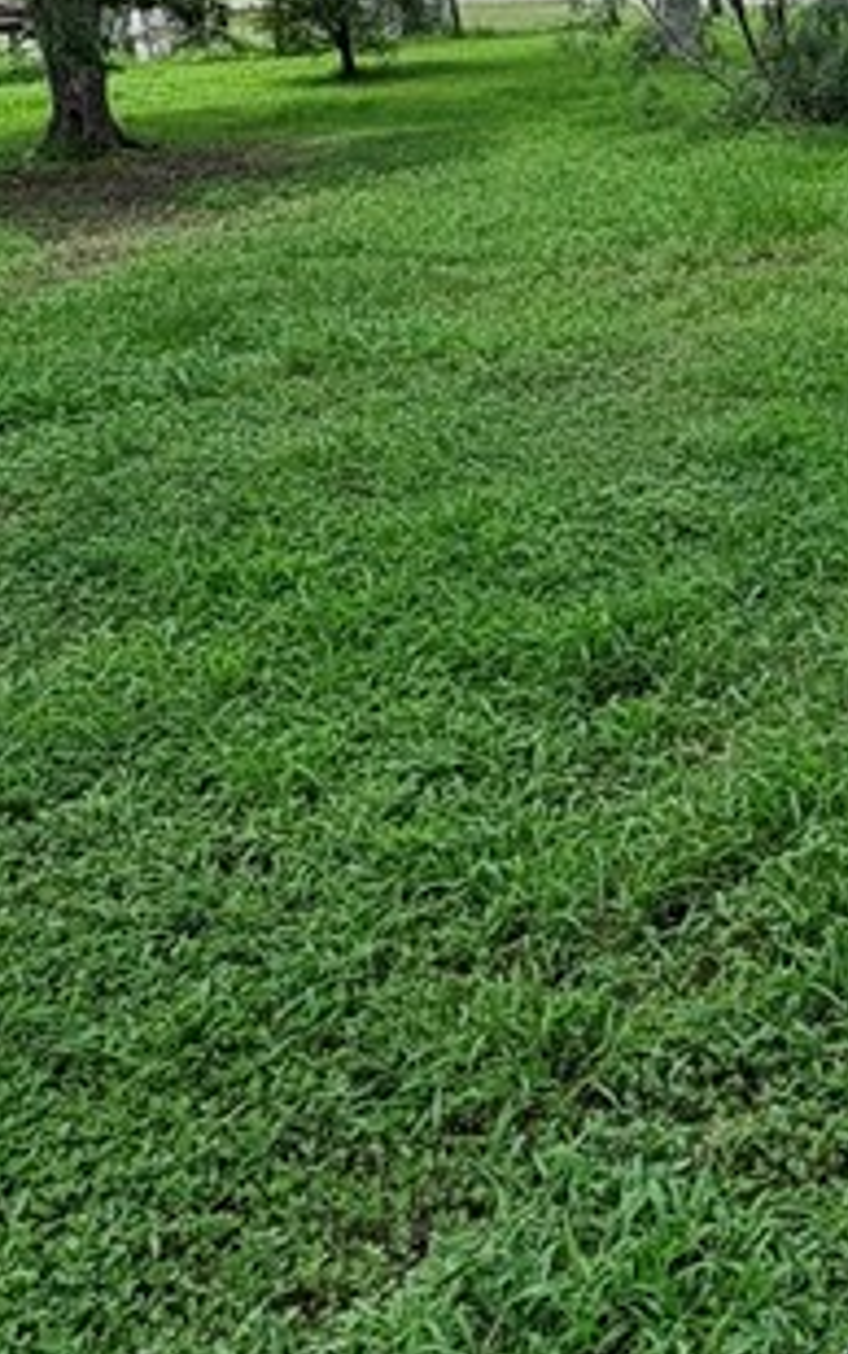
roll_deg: +1.4
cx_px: 1014
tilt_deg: -3.2
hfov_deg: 24.0
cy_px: 70
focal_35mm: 49
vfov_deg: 37.6
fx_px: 1810
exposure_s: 1/587
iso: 64
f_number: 2.2
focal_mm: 2.22
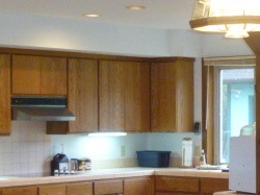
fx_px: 923
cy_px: 168
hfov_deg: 16.0
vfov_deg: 12.0
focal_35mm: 123
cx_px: 148
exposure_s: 1/60
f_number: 4
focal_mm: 8.6
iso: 1000
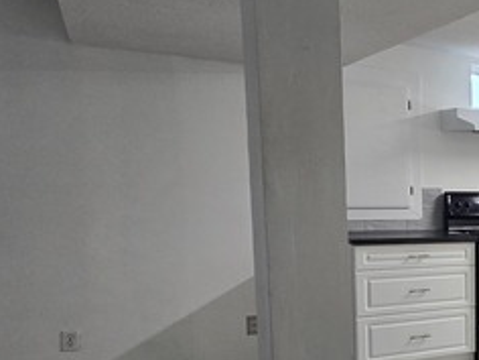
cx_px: 692
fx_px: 609
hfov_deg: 29.4
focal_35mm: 44
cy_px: 258
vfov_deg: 32.4
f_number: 2.2
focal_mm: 2.2
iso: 100
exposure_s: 1/60
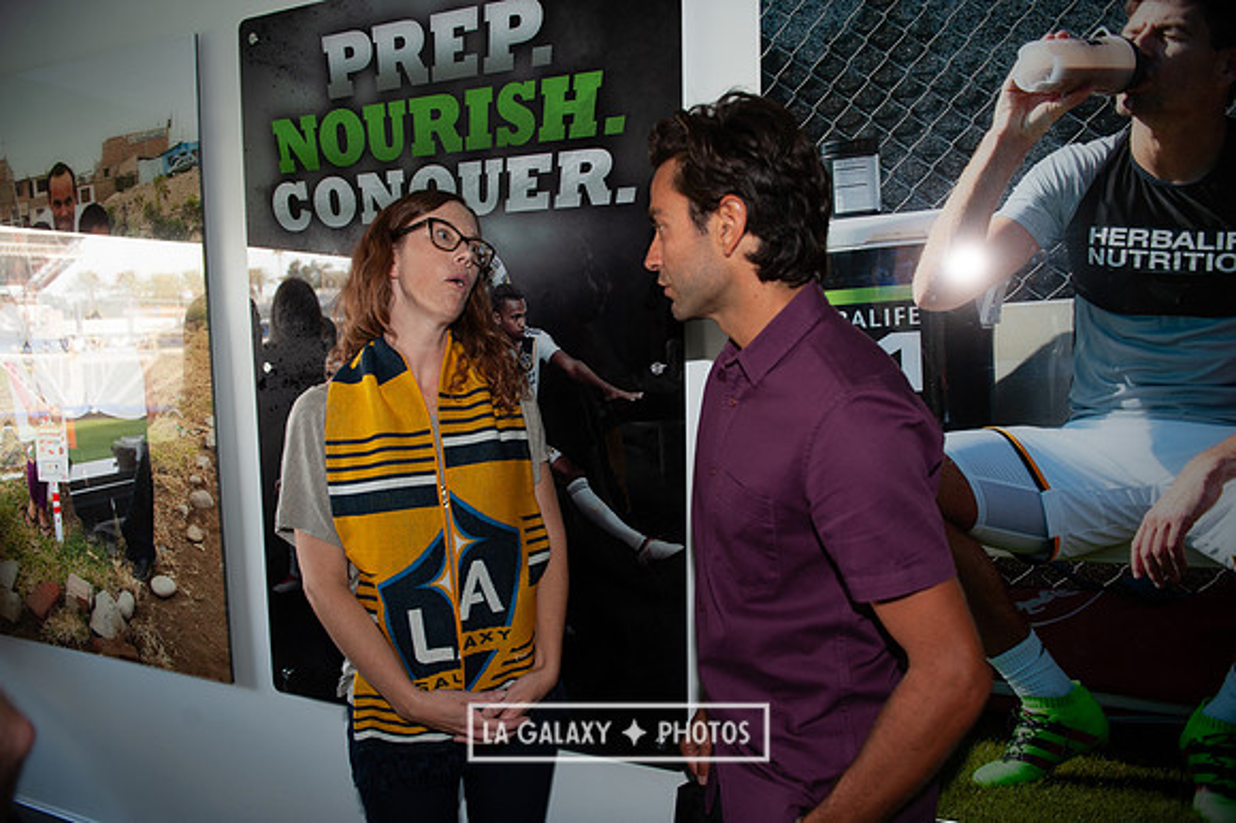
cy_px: 412
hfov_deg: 73.8
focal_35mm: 24
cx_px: 618
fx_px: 823
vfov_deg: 53.1
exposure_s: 1/60
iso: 220
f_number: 3.5
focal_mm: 24
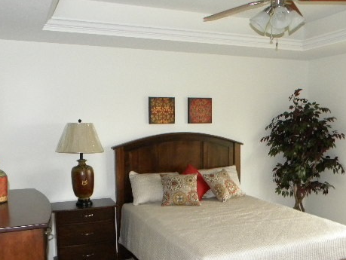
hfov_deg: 47.7
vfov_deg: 36.4
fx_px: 390
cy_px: 176
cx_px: 197
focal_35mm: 39
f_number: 3.5
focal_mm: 5
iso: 400
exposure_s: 1/26
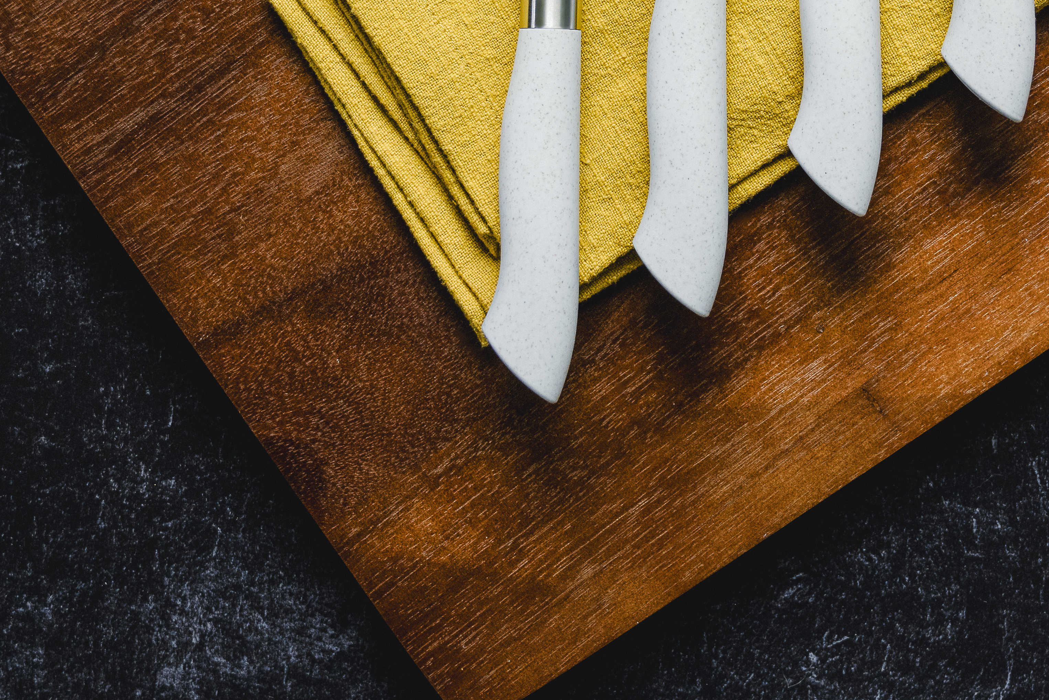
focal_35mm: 103
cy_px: -115
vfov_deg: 13.0
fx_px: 3001
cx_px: 721
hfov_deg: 19.7
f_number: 4
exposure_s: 1/500
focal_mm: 38
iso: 400
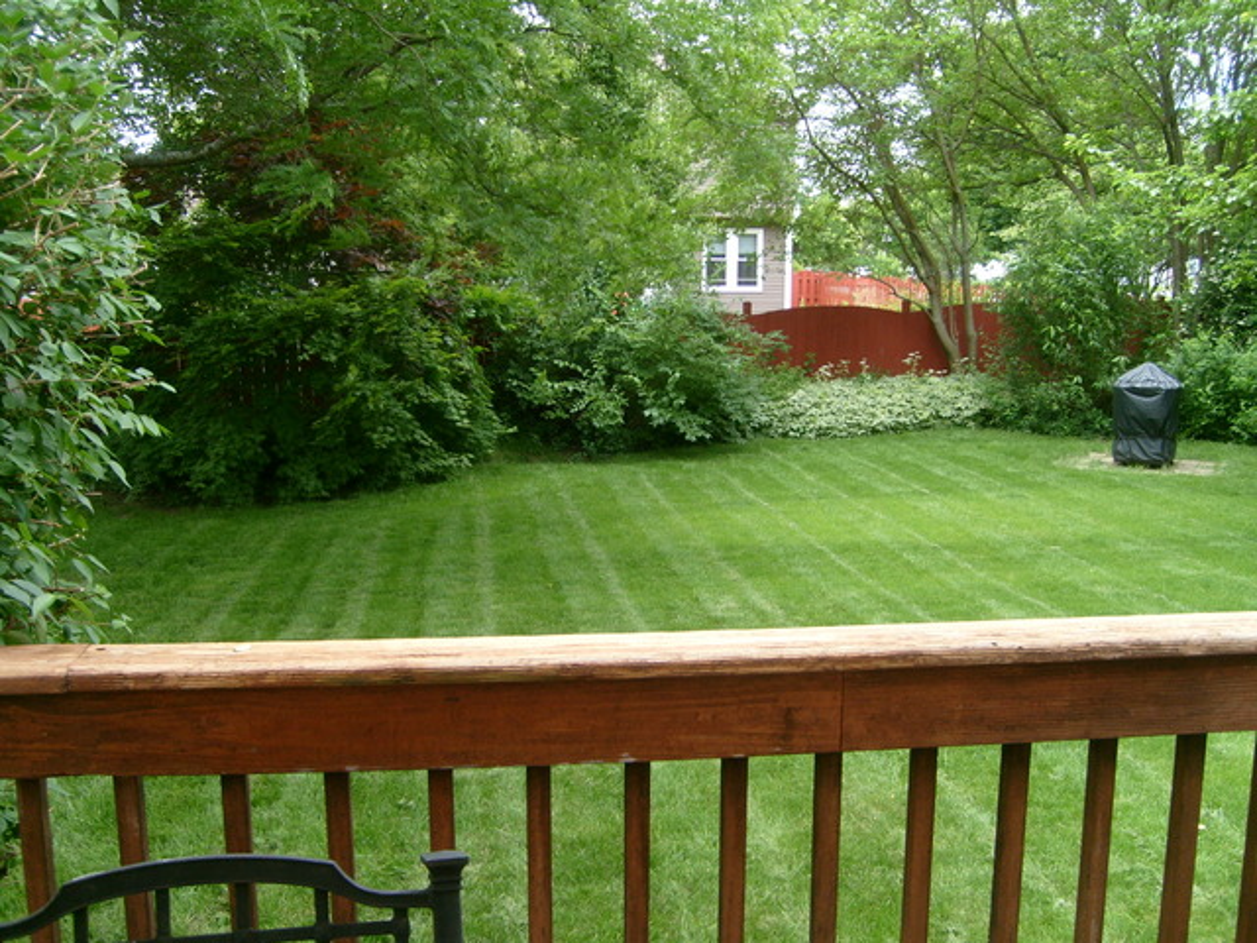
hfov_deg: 52.6
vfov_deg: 40.7
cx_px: 628
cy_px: 472
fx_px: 1271
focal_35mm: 35
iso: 80
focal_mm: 5.8
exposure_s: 1/180
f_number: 2.8
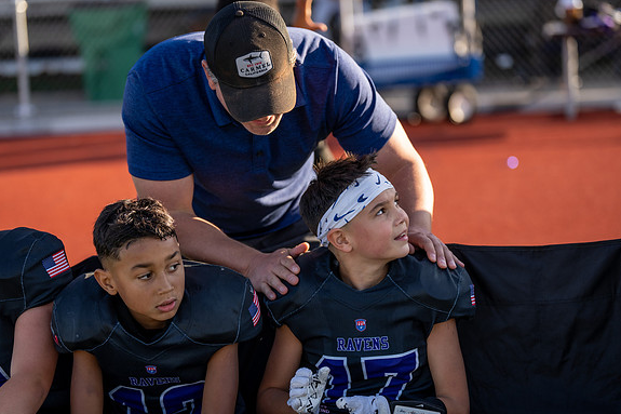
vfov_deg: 13.2
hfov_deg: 19.6
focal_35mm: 104
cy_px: 208
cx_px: 311
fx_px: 1793
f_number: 2.8
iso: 100
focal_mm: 103
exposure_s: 1/640
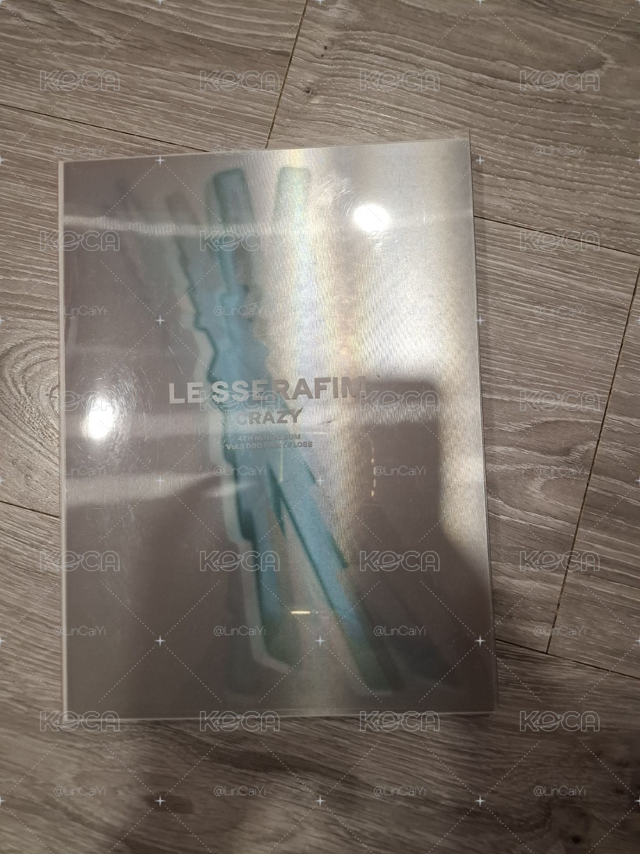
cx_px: 320
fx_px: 567
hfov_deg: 58.9
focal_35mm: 23
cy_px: 427
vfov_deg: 73.9
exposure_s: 1/120
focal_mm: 5.54
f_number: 1.8
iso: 320
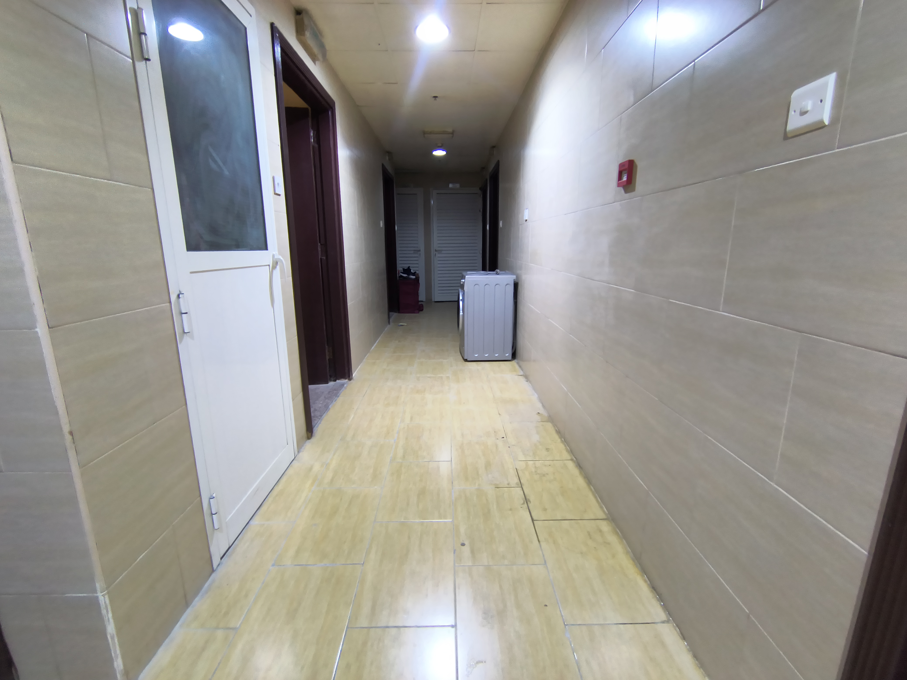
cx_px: 454
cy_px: 340
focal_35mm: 12
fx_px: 314
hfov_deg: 110.5
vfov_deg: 94.5
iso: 953
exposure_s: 1/25
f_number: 2.2
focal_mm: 2.13
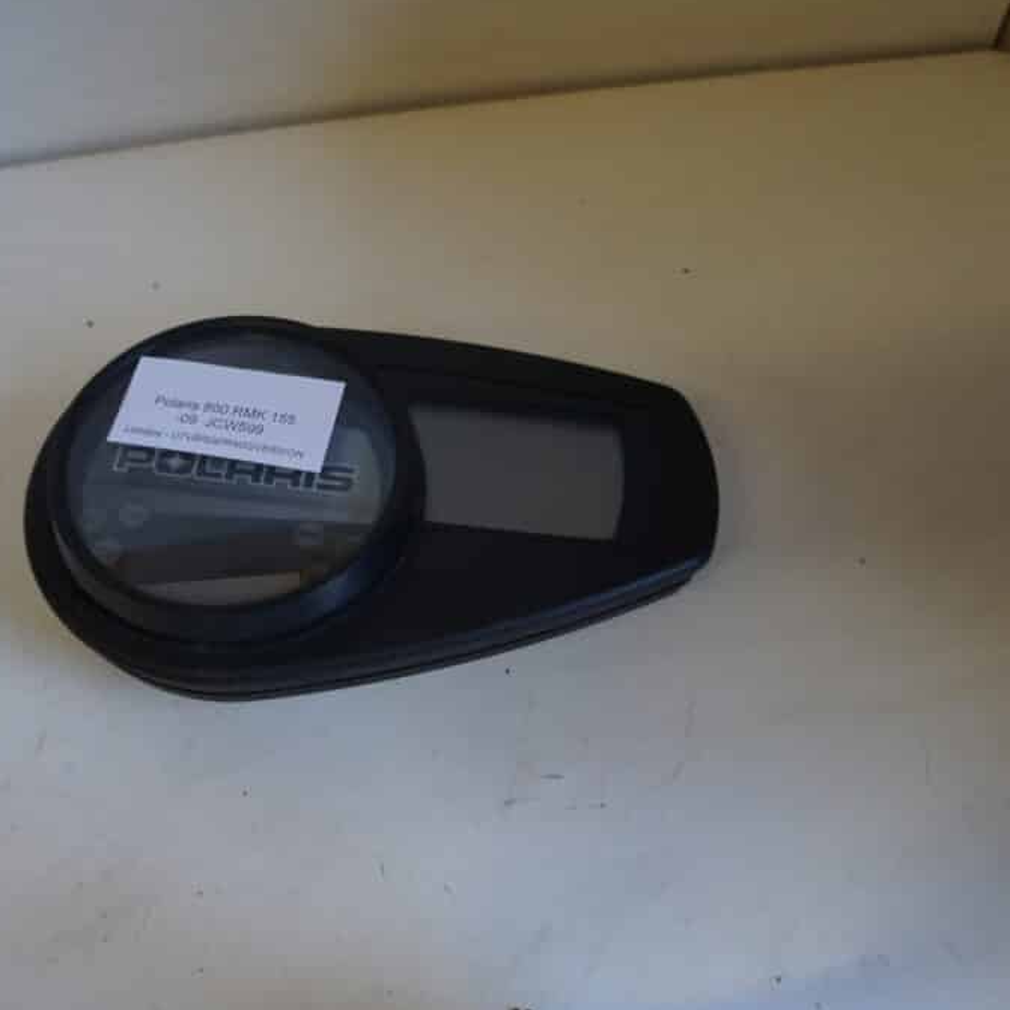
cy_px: 505
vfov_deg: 47.2
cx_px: 372
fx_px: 1155
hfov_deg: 46.8
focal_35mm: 35
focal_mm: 18
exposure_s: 1/60
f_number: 3.5
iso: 200
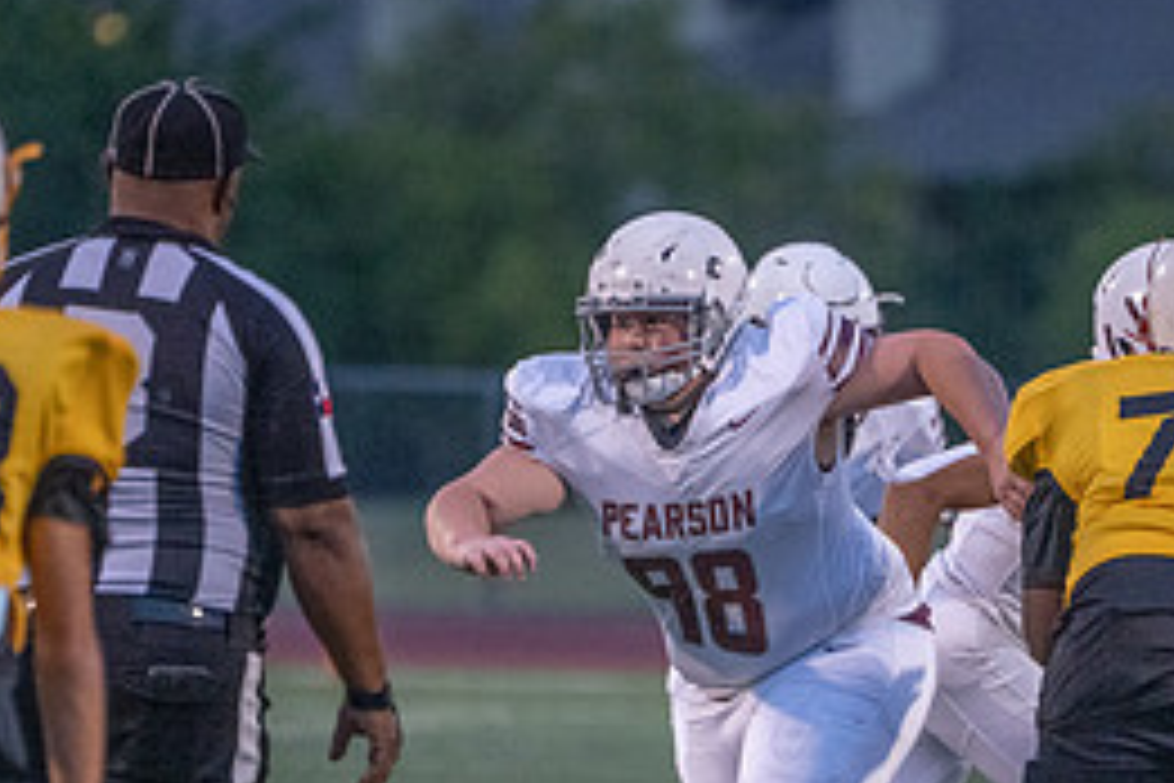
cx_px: 778
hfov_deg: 2.3
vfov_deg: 1.5
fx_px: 29022
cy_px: 659
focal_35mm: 890
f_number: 5.6
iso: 8000
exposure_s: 1/1000
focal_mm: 400
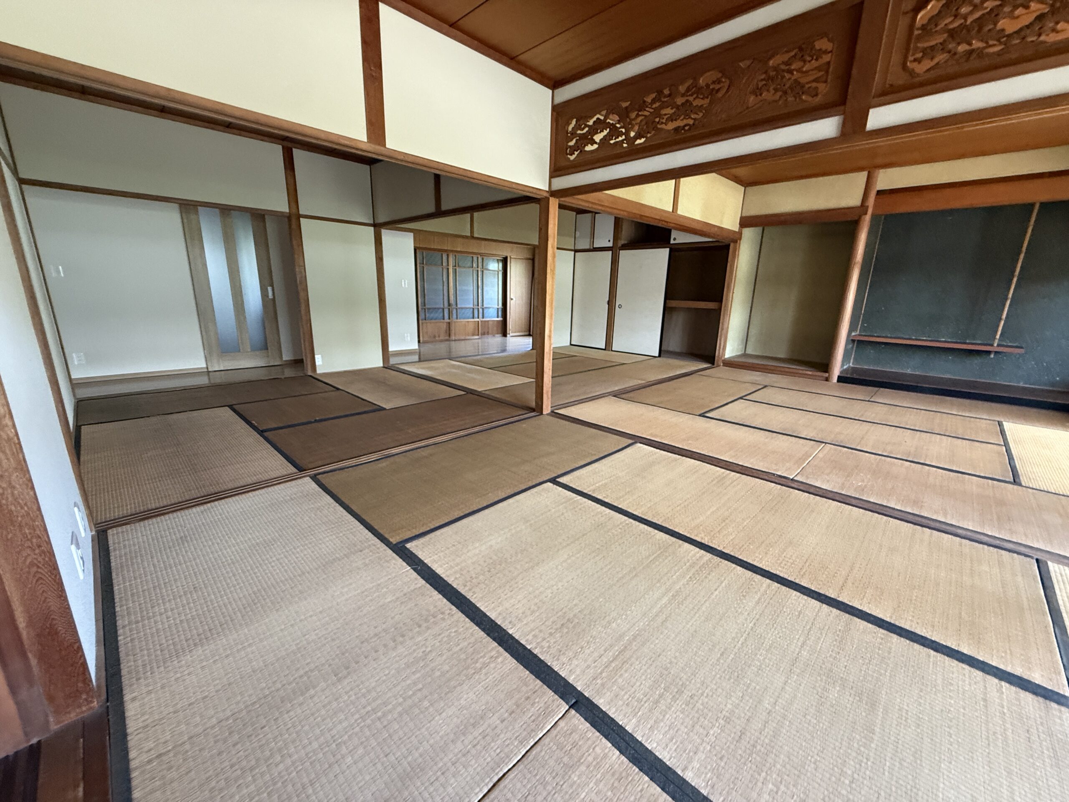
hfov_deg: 102.1
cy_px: 401
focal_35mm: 14
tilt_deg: -14.7
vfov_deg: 85.7
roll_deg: -1.4
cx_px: 534
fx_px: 432
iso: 400
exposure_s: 1/60
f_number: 2.2
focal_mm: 2.22
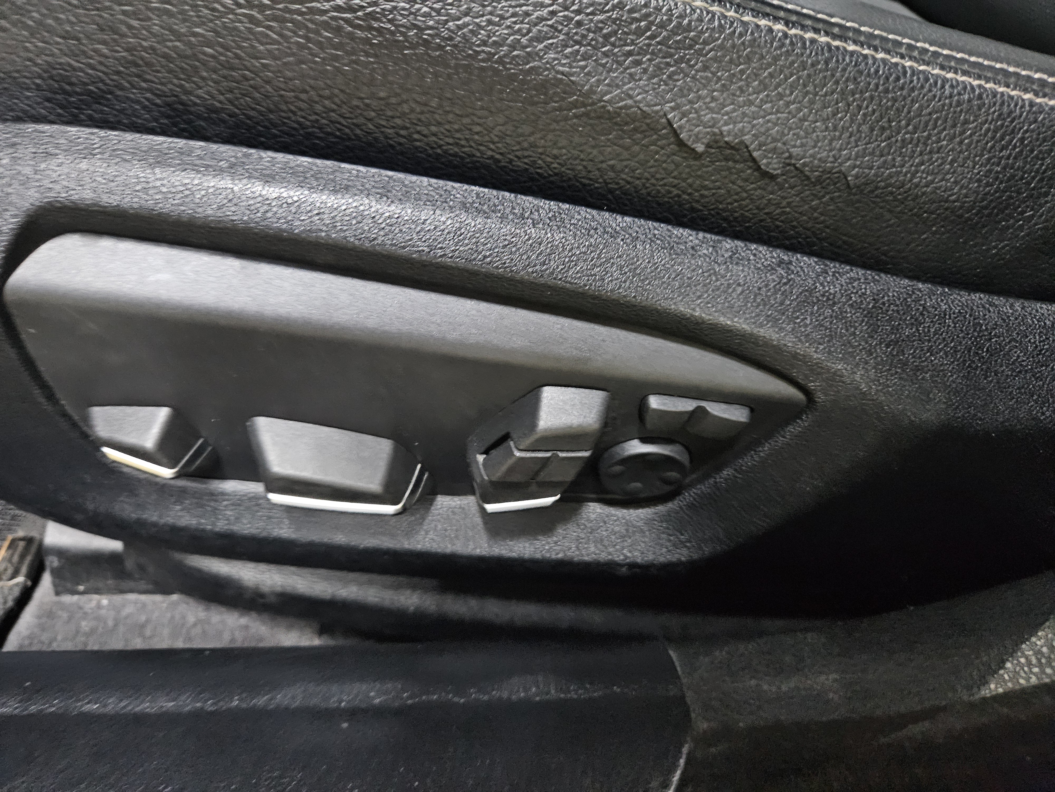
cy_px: 396
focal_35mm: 23
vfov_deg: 58.9
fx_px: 701
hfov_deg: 73.9
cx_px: 528
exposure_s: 1/20
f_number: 1.8
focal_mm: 5.4
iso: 1600
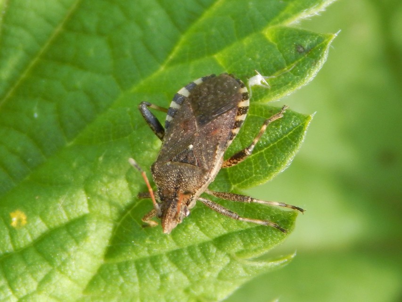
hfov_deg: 10.9
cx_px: 201
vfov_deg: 8.2
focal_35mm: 182
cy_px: 151
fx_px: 2114
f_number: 5.3
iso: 125
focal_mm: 32.8
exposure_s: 1/80
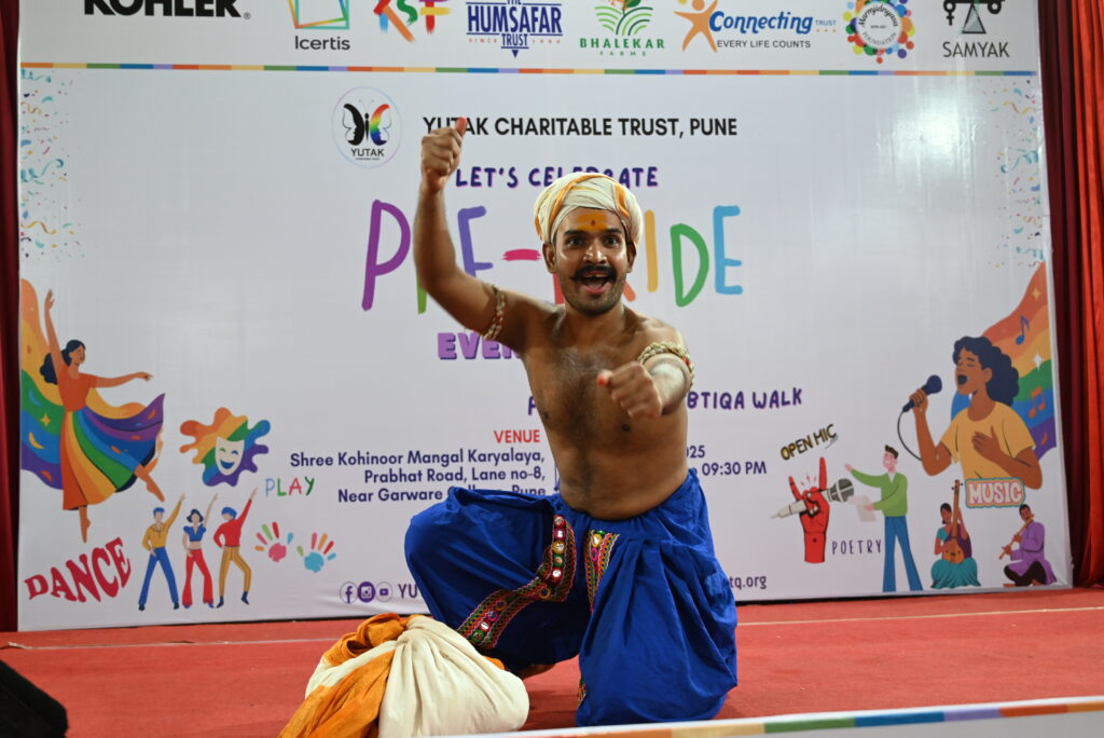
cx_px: 552
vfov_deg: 31.9
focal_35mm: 42
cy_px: 369
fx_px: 1289
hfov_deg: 46.4
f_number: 4
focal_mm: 42
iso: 1100
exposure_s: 1/50
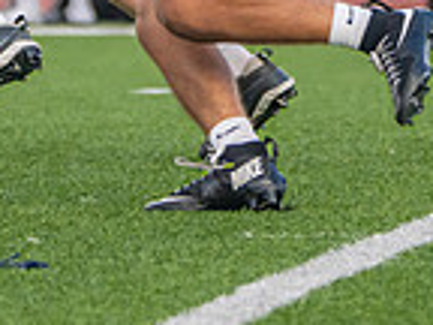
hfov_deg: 2.1
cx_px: 435
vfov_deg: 1.6
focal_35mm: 953
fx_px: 11921
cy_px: -289
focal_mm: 189
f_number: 5.6
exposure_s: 1/1600
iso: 1000
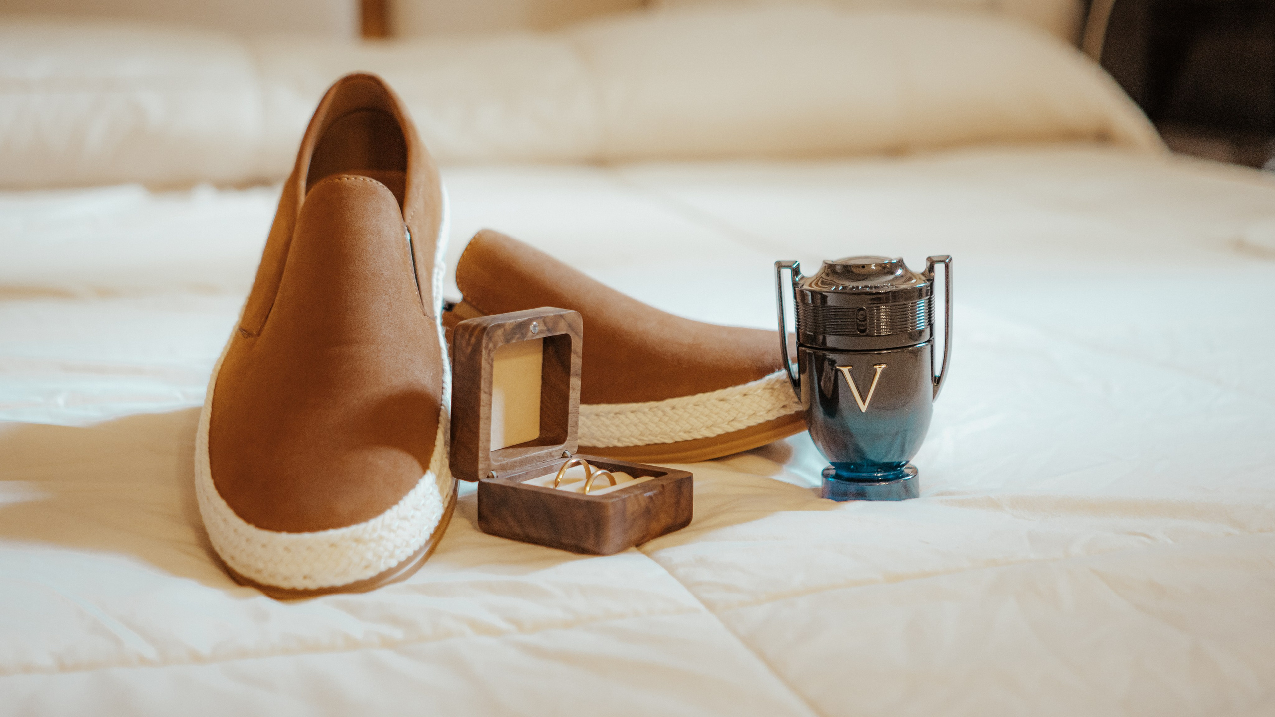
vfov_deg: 25.8
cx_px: 635
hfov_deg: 44.3
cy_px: 355
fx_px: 1565
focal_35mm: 46
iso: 1000
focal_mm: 28
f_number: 2.2
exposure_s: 1/200
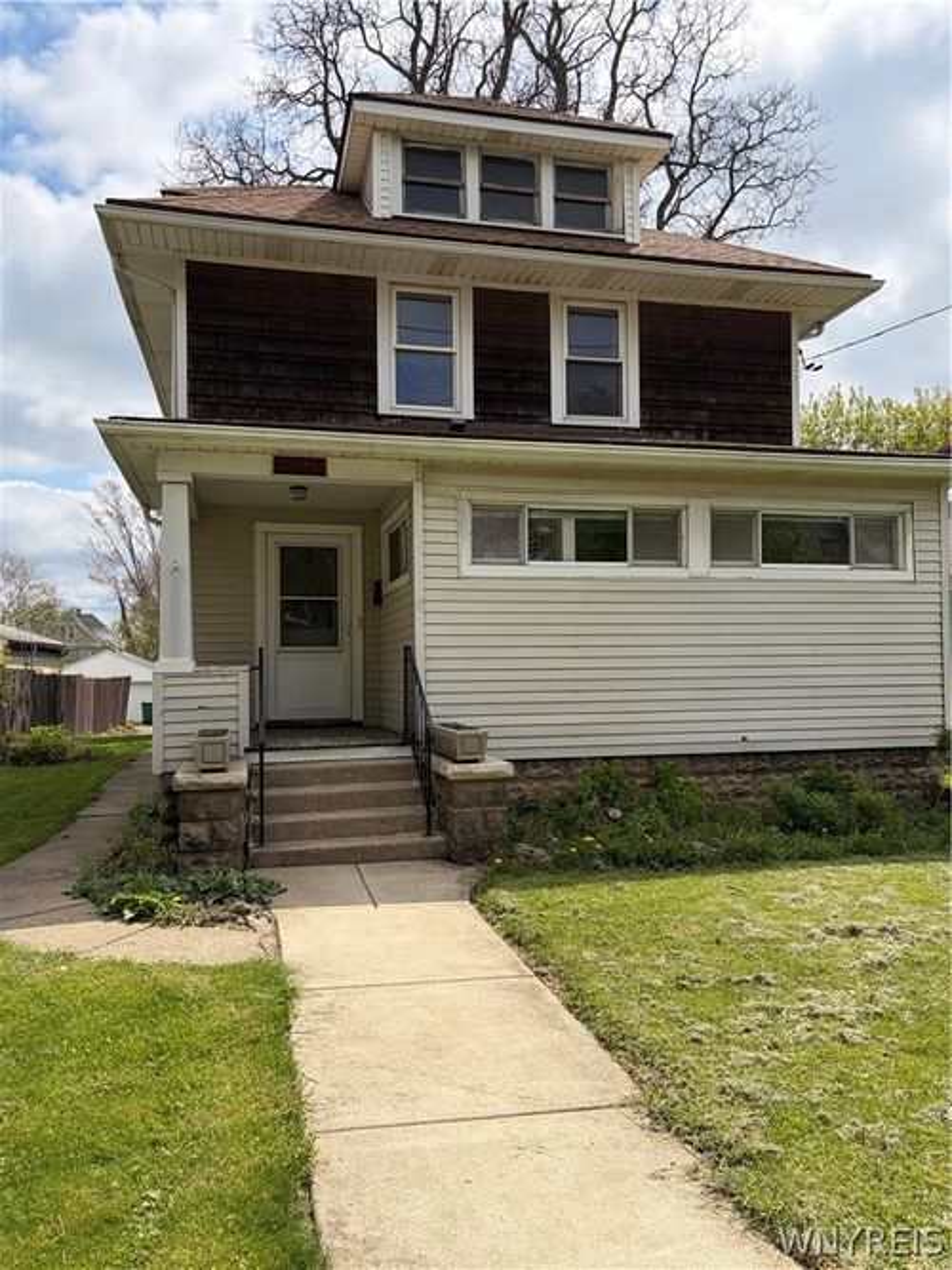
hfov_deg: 53.0
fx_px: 954
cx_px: 476
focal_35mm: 26
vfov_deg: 67.3
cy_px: 635
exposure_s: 1/4608
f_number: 1.6
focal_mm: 5.96
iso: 64
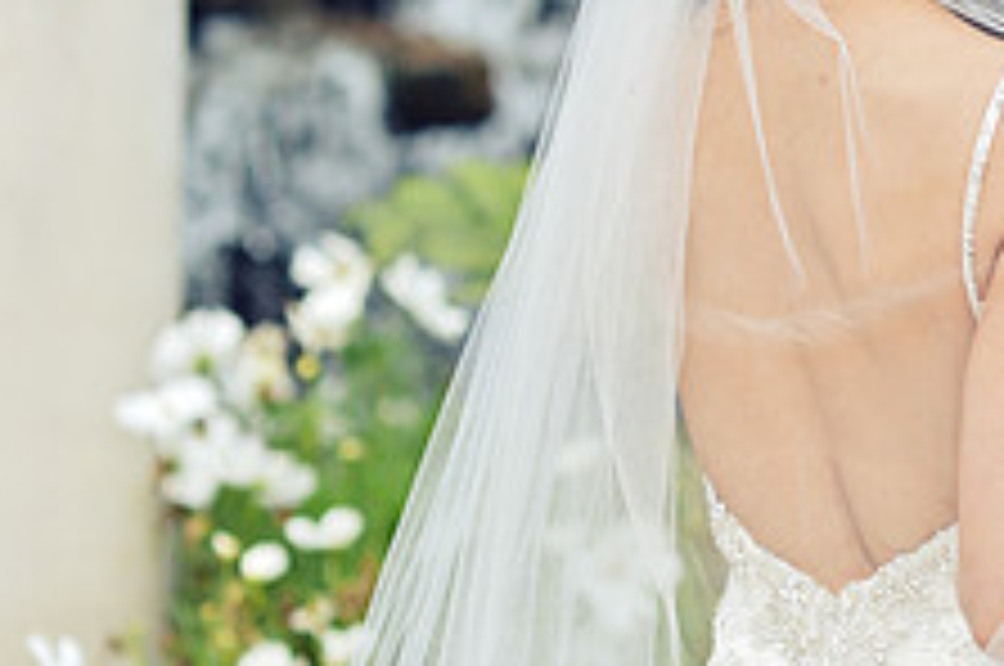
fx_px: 6154
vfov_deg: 6.2
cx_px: 1220
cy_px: 243
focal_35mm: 221
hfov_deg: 9.2
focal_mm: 85
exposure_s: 1/1250
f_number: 2.8
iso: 250
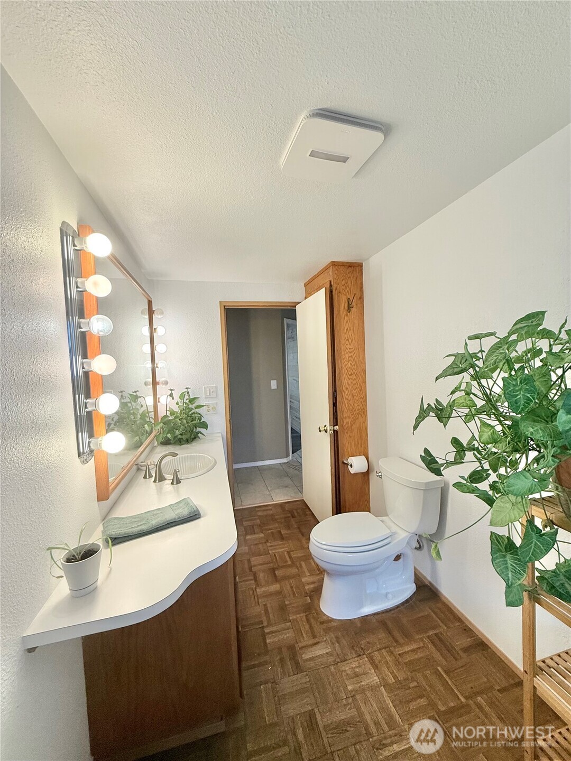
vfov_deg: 102.1
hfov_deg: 85.7
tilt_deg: -1.1
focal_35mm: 14
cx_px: 286
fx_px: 308
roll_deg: +1.1
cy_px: 380
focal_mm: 2.22
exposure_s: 1/120
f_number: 2.2
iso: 160
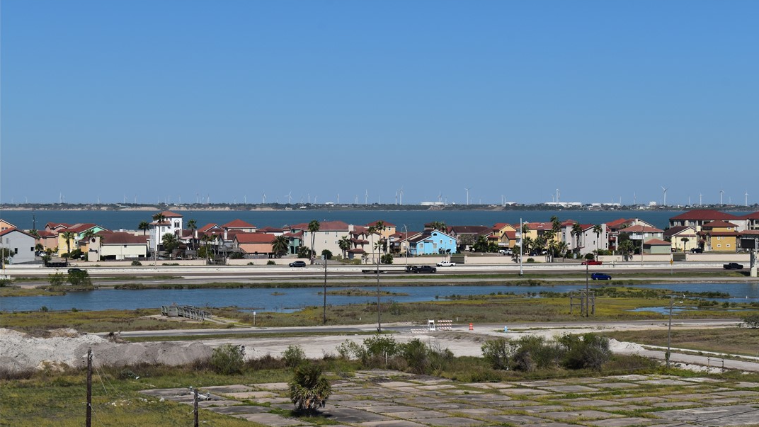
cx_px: 384
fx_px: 1762
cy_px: 247
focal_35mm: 88
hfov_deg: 24.3
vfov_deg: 13.8
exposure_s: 1/640
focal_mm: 55
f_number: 11
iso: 200
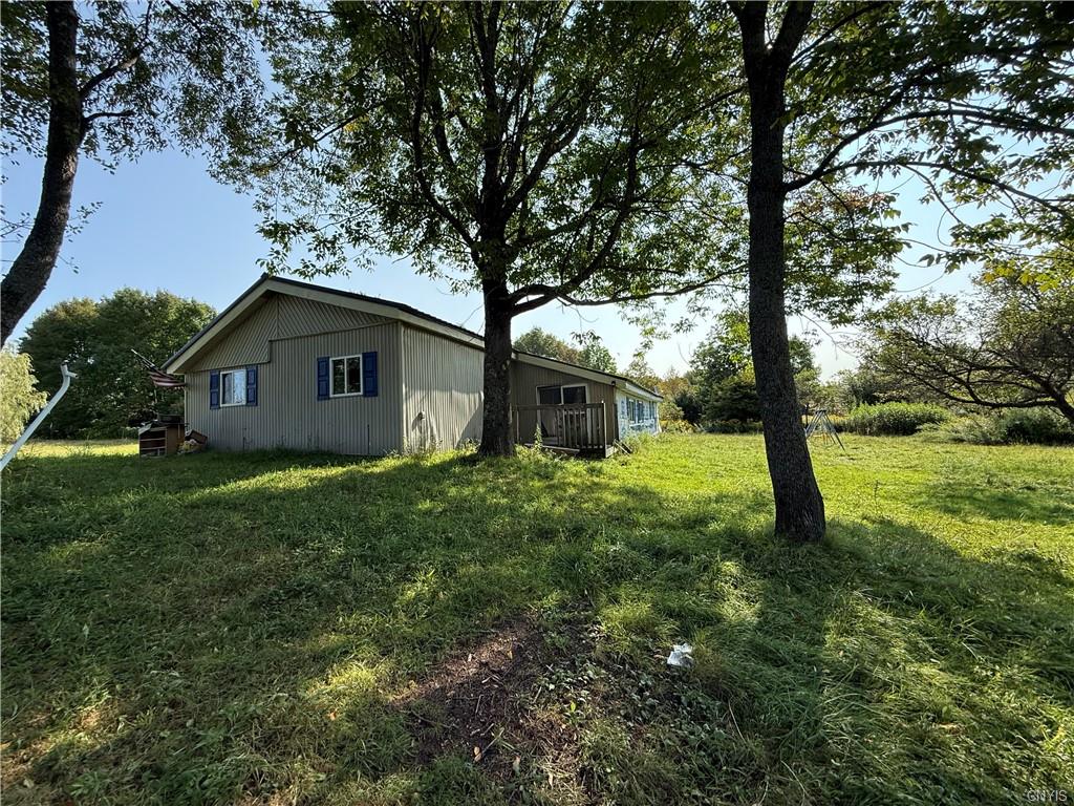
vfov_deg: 85.7
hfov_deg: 102.1
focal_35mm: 14
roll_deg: +2.6
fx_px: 434
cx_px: 537
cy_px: 403
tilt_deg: +4.5
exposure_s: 1/942
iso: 64
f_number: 2.2
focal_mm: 2.22
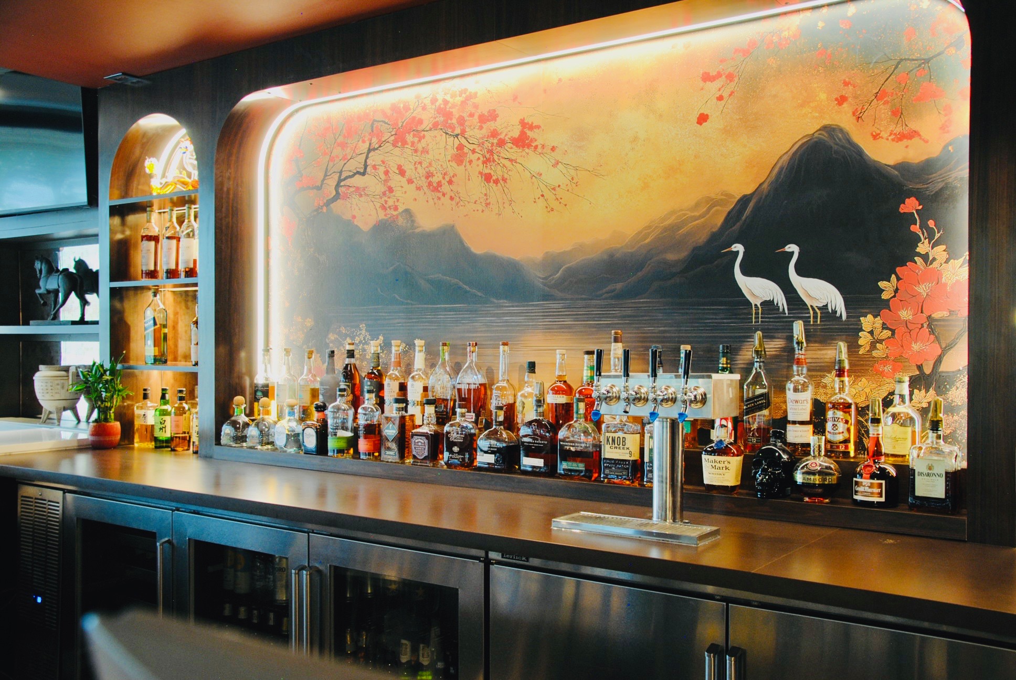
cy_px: 340
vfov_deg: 40.1
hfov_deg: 57.2
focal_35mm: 33
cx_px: 508
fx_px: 932
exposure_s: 1/10
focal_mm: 22
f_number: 3.8
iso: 400
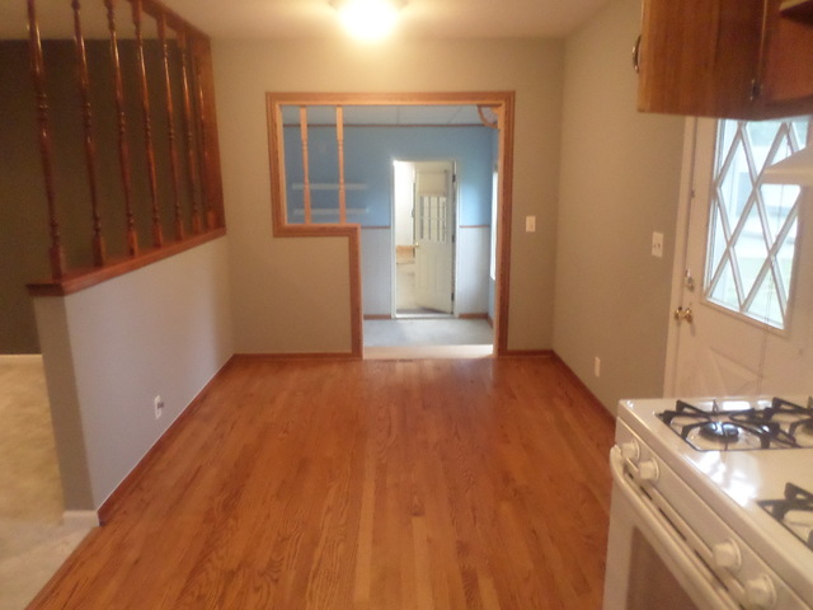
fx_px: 587
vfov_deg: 54.9
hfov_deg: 69.4
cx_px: 406
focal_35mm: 25
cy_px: 305
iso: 400
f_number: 2.5
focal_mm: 4.5
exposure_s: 1/20
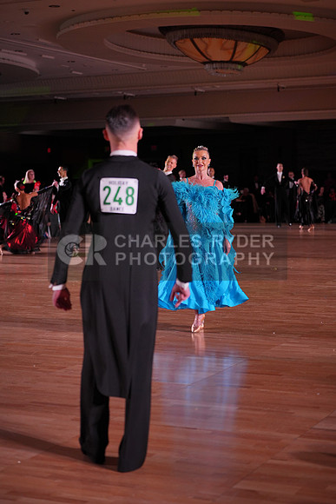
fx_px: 979
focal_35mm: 70
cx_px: 168
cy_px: 252
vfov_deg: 28.8
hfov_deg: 19.5
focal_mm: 70
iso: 640
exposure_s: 1/400
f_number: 2.8
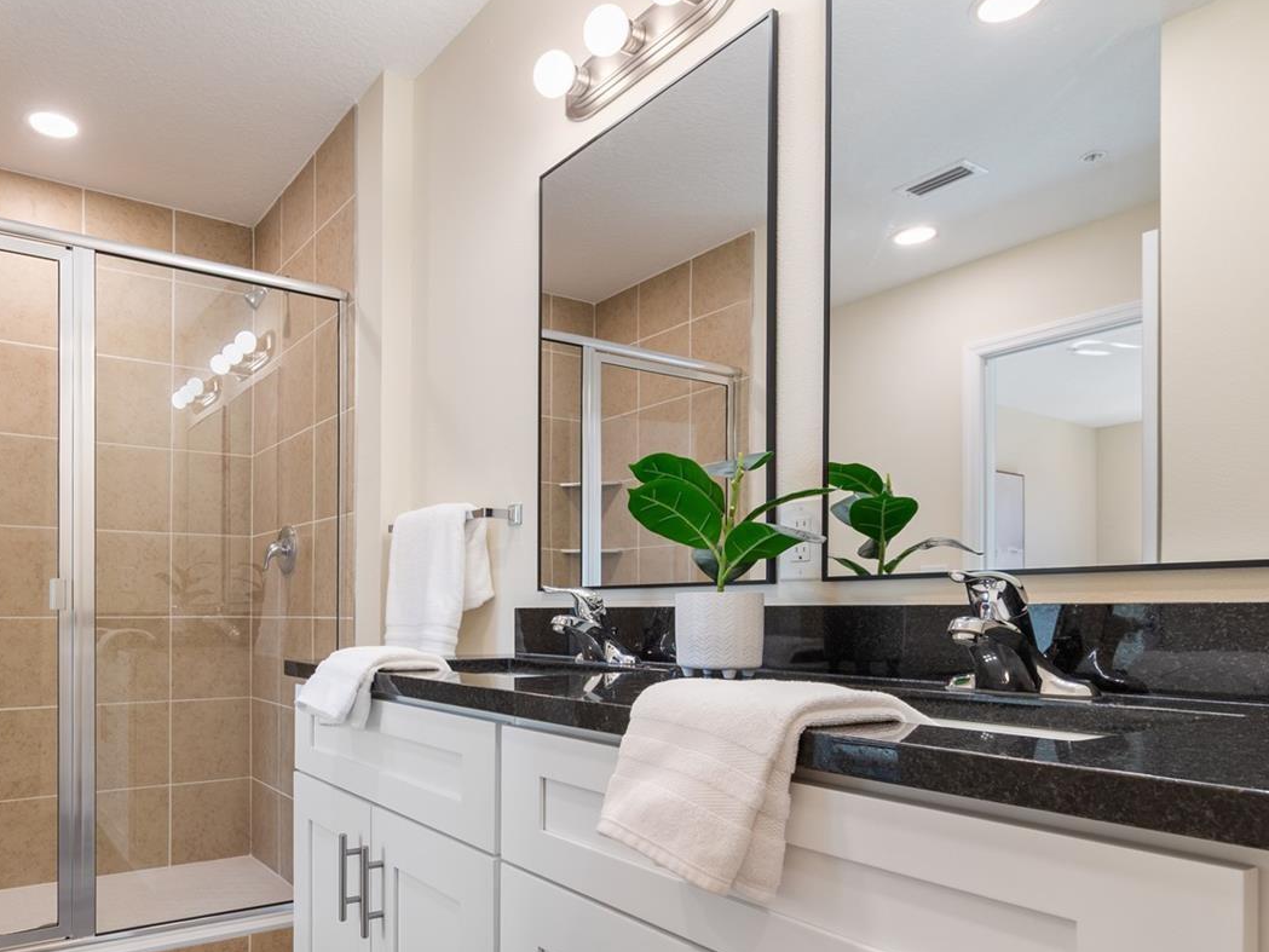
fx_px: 807
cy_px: 633
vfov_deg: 59.7
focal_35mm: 22
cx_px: 437
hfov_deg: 74.3
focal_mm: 10
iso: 100
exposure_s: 1/6
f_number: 7.1
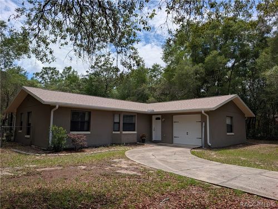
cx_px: 139
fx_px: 193
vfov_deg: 56.9
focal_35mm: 24
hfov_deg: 71.5
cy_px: 104
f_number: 1.68
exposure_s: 1/2037
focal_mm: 6.9
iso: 22
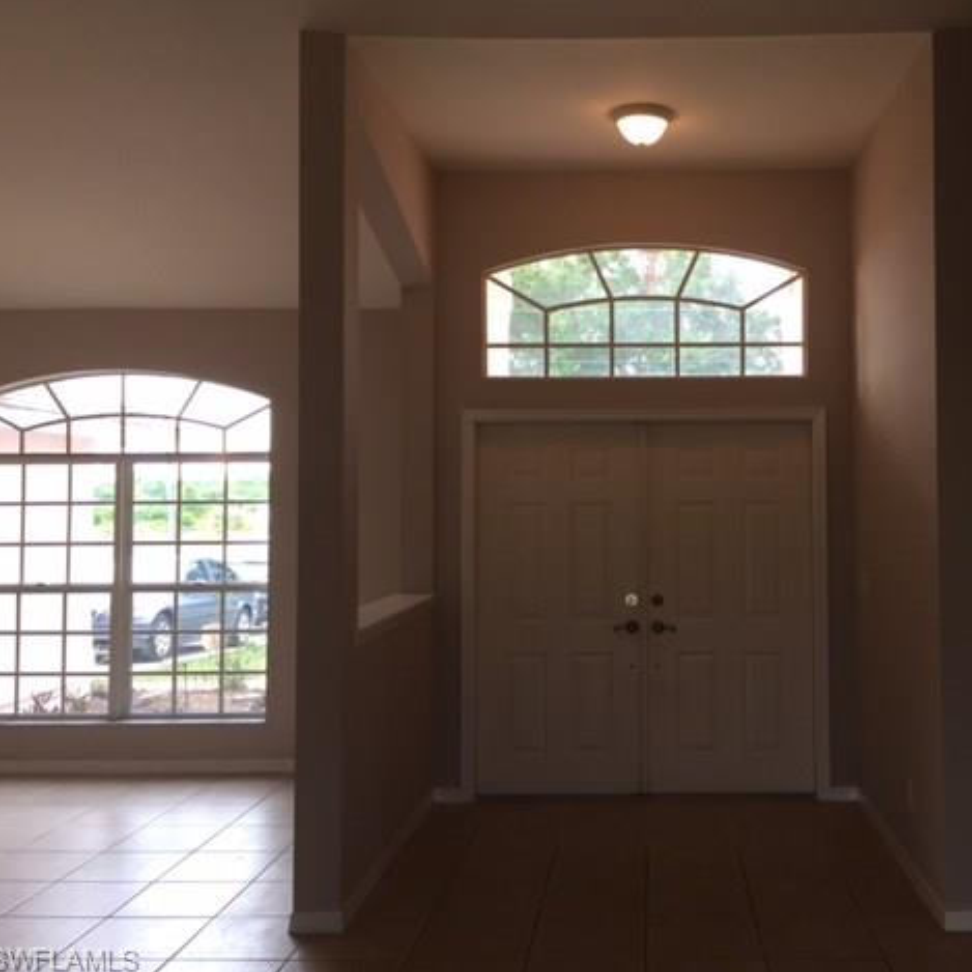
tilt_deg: +2.8
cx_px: 647
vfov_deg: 47.2
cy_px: 481
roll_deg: -1.5
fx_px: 1112
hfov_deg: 46.5
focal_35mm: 35
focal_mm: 4.15
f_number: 2.2
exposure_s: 1/60
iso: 32
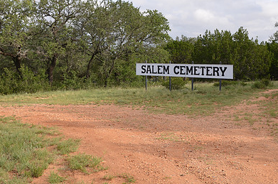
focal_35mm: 47
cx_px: 180
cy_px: 71
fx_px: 360
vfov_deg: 28.6
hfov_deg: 41.8
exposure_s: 1/250
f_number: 6.3
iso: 100
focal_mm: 21
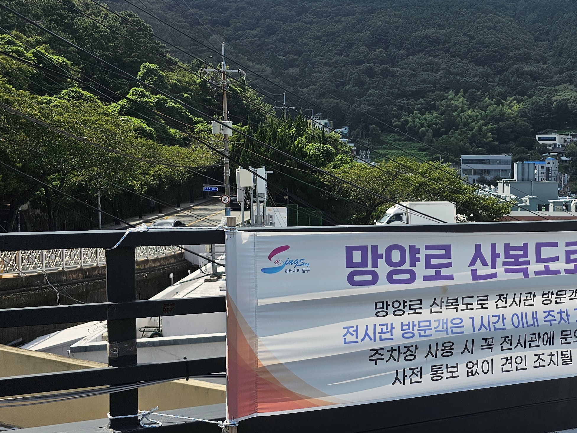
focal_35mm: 47
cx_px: 524
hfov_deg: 37.6
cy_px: 246
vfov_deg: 30.8
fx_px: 783
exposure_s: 1/922
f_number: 1.7
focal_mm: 6.3
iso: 10
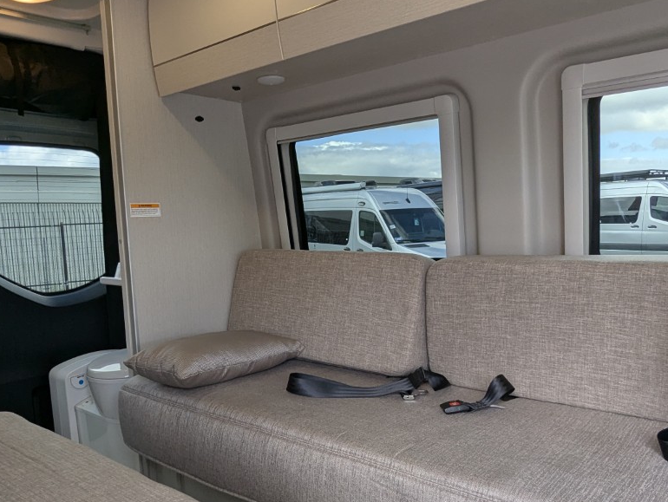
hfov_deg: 61.4
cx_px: 291
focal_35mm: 29
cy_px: 299
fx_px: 560
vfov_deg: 48.0
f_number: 2.2
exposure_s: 1/242
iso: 60
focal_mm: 2.35
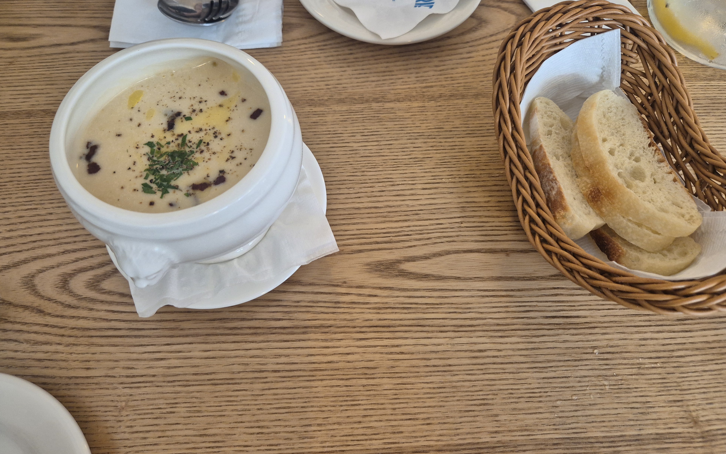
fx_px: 495
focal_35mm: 25
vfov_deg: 49.3
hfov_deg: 72.5
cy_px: 226
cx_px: 362
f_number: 1.8
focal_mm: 5.4
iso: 320
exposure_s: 1/120
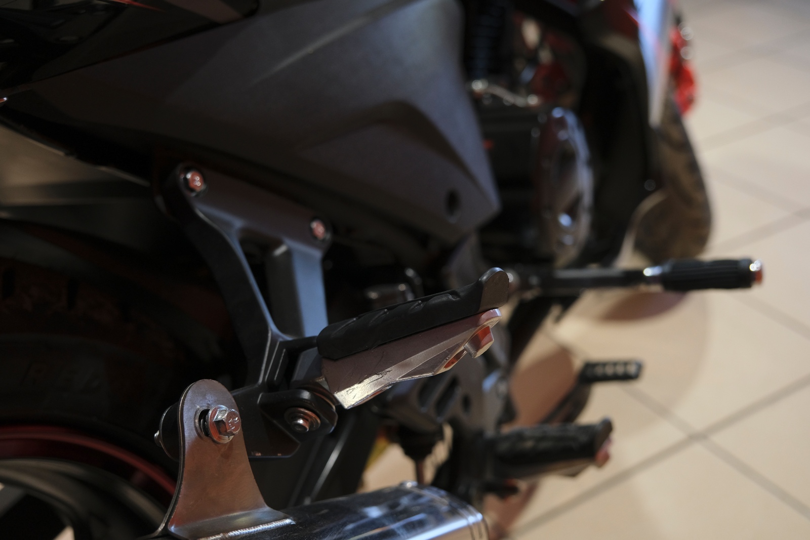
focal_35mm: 44
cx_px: 405
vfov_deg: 30.5
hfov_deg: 44.5
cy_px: 270
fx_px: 990
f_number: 4
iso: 1000
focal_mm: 29.2
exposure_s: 1/100
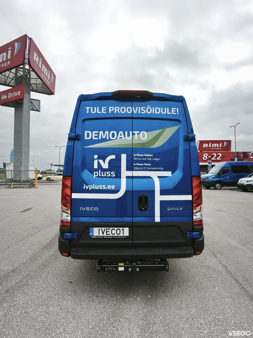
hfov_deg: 63.4
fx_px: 205
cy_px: 169
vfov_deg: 79.0
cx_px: 126
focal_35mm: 21
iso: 50
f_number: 2.2
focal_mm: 1.91
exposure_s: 1/322
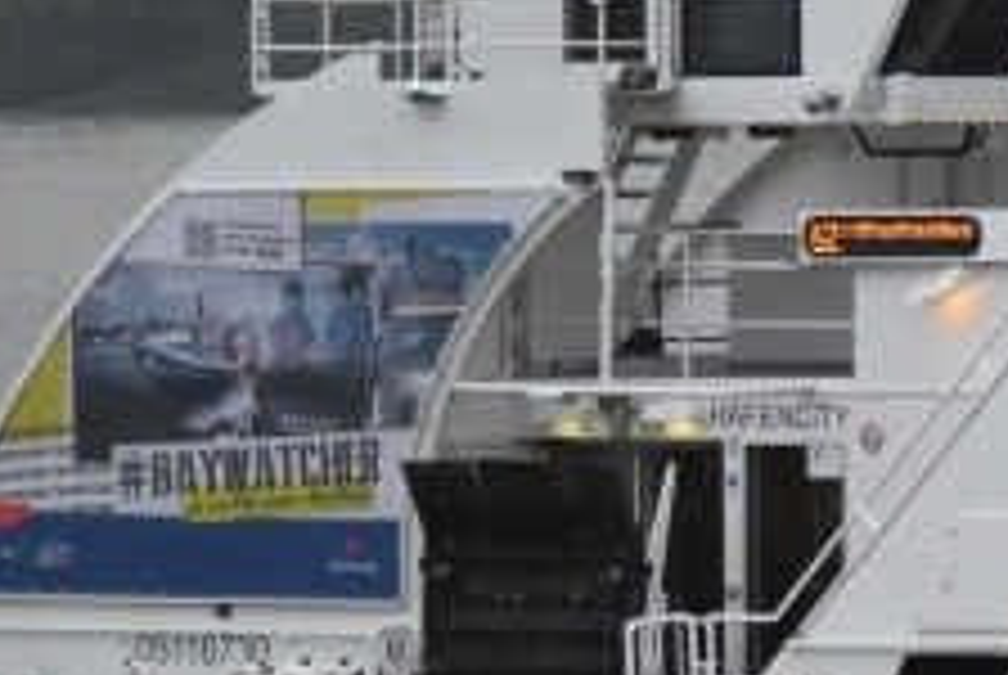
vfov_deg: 3.7
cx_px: 1930
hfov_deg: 5.4
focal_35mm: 375
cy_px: 155
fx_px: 10514
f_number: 4
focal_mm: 82
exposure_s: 1/500
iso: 360
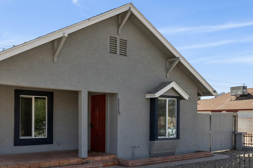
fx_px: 288
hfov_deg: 47.4
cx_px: 114
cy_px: 116
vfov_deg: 32.3
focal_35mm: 41
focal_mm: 19
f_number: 8
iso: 800
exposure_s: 1/2000
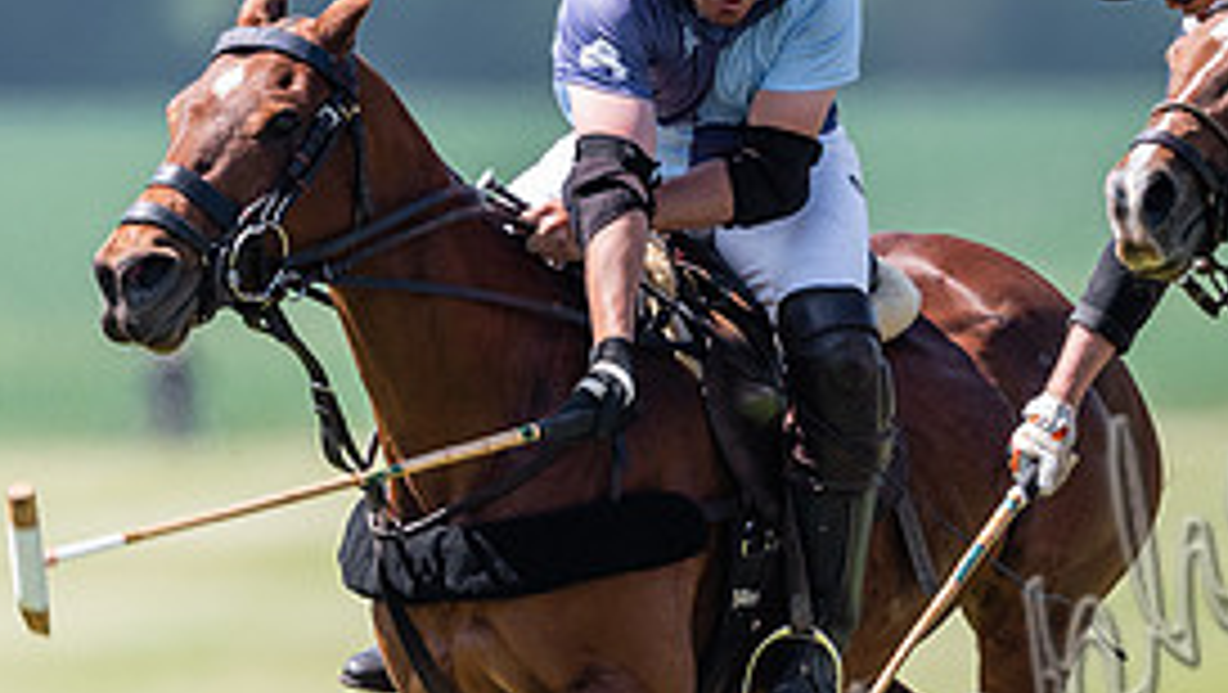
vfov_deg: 1.0
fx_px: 40176
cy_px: 551
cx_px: 1213
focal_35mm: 1233
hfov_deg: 1.8
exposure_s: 1/2000
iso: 400
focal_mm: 500
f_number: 4
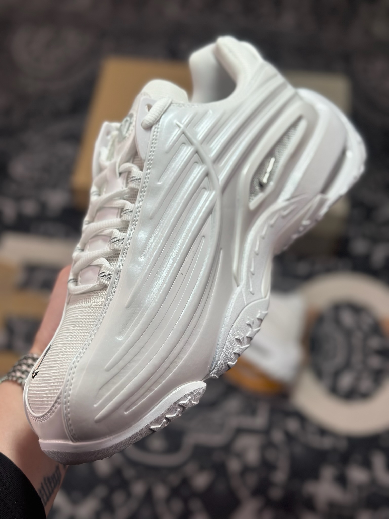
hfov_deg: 30.3
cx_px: 194
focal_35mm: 48
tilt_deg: -57.2
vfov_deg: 39.7
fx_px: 719
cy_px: 260
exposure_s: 1/2358
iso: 100
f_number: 1.78
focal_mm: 6.86
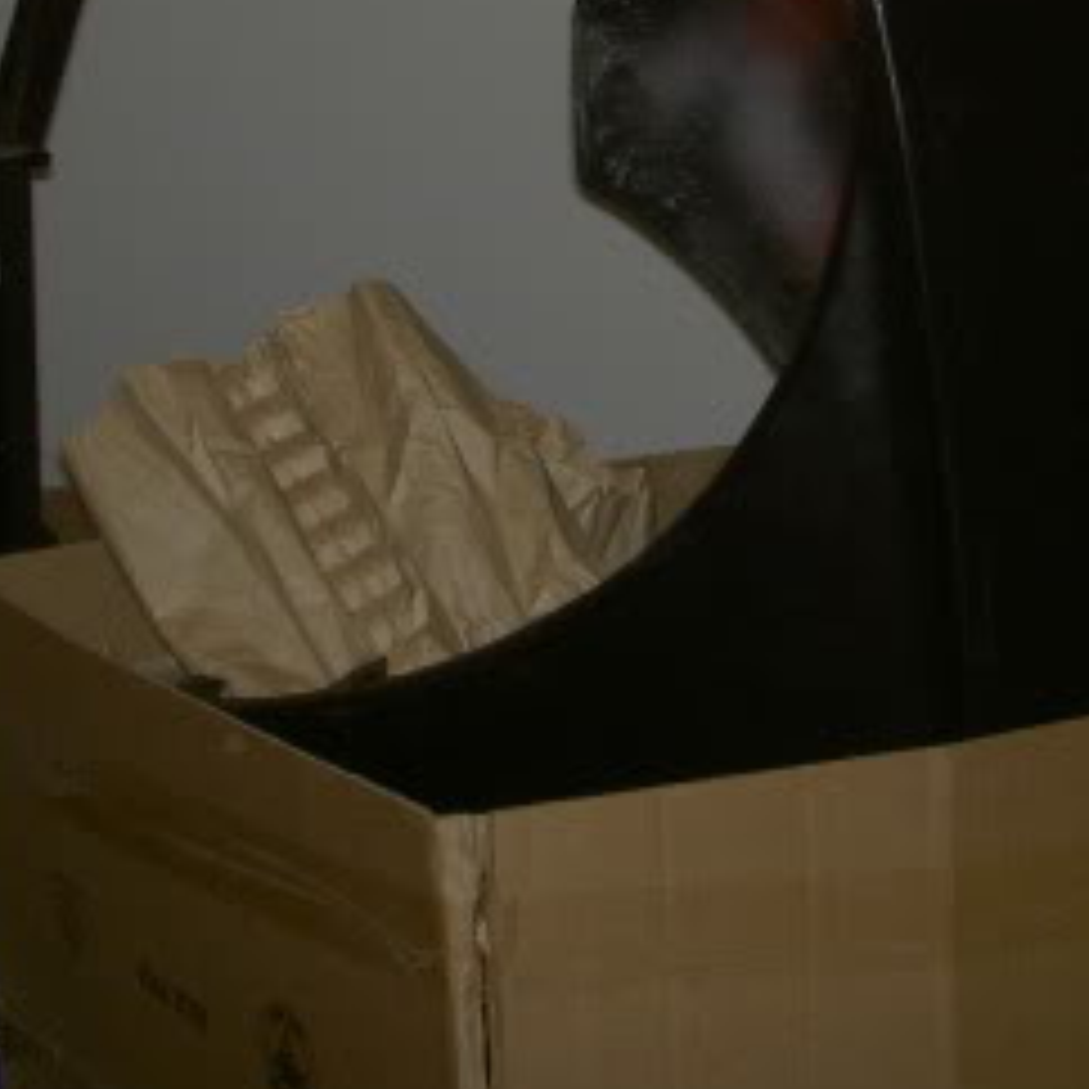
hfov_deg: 19.0
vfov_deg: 18.7
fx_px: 3239
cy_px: 76
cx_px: 819
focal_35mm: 91
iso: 50
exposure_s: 1/60
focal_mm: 8
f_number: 4.7
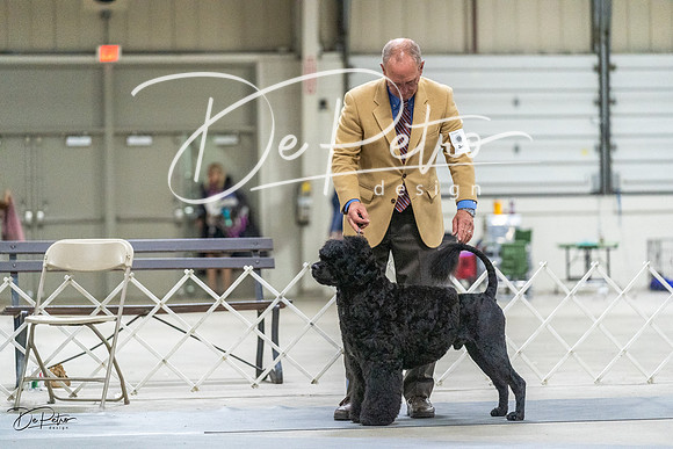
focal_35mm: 144
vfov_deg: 9.5
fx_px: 2693
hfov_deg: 14.2
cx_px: 336
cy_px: 224
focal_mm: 144
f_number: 3.2
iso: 6400
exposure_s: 1/400
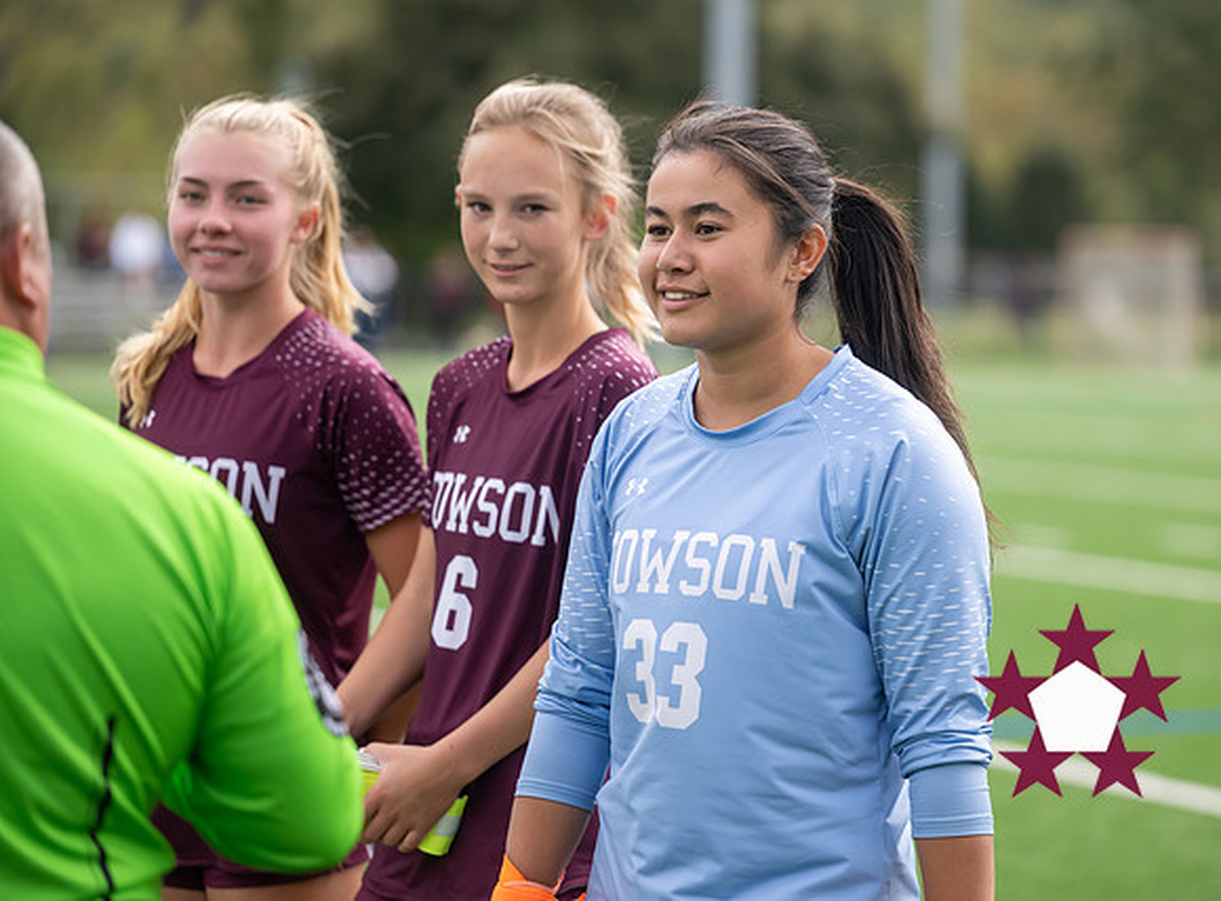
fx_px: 5026
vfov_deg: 10.2
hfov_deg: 13.8
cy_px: 428
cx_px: 718
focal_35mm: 143
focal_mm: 125
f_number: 2.8
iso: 1100
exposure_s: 1/3200
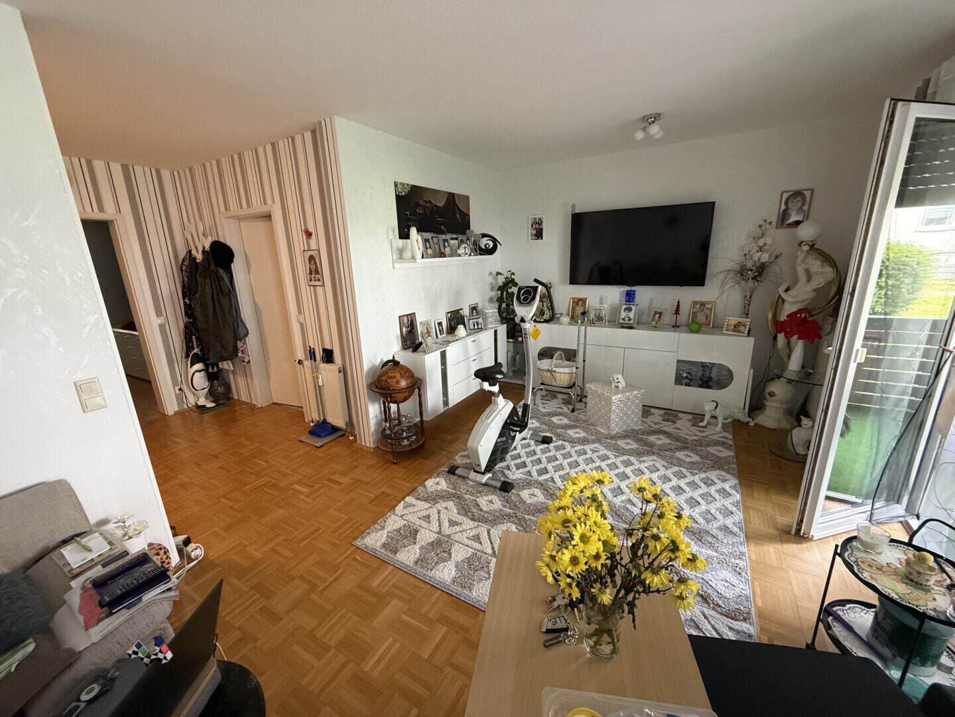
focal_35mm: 14
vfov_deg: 85.7
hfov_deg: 102.1
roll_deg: +2.5
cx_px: 478
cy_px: 358
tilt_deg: -14.0
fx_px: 386
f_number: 2.2
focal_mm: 2.22
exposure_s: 1/60
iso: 500
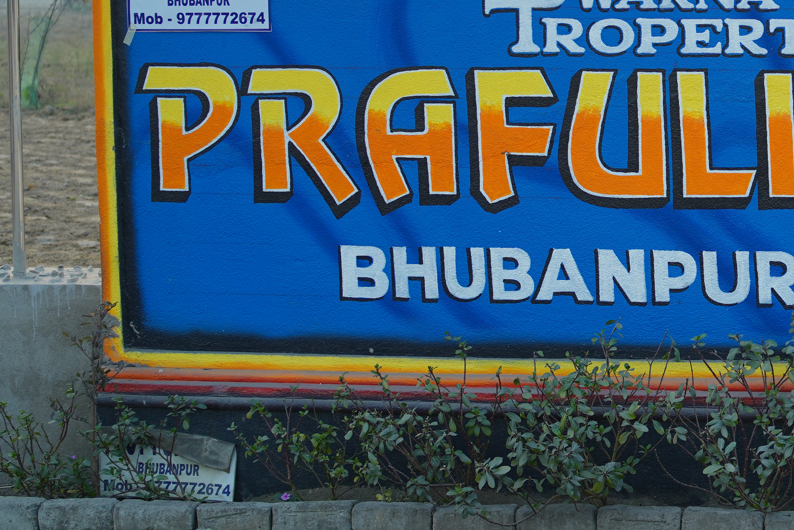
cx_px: 849
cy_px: 60
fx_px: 1742
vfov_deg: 17.0
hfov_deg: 24.2
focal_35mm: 79
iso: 160
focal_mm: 35
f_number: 2.8
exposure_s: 1/500
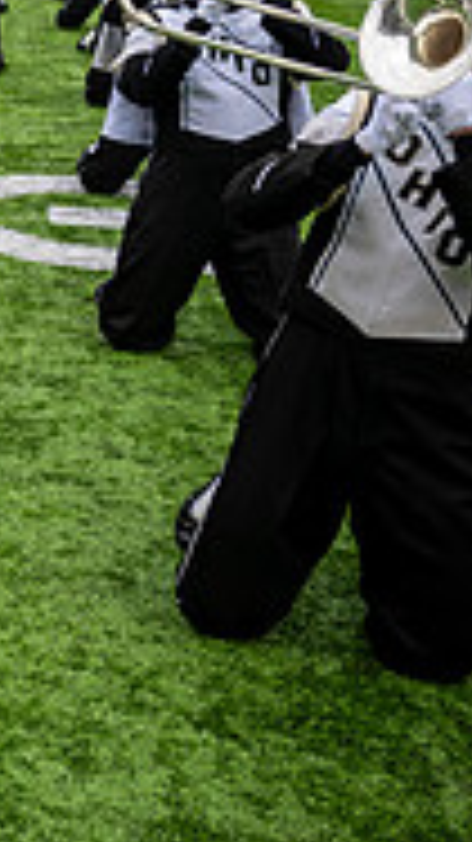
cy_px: 164
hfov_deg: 12.0
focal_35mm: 78
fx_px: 1738
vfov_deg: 26.7
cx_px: -706
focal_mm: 24
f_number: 2.8
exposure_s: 1/500
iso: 100
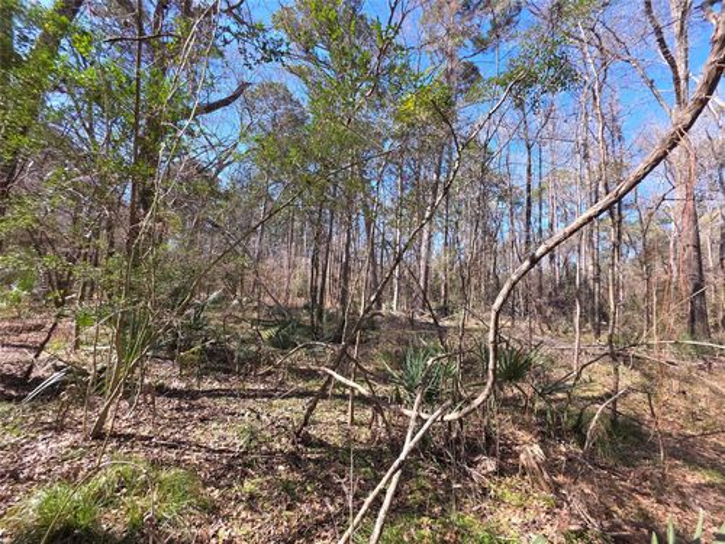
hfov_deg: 106.2
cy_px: 272
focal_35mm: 13
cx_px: 362
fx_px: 272
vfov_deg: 89.9
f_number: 1.9
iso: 20
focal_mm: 2.2
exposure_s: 1/251
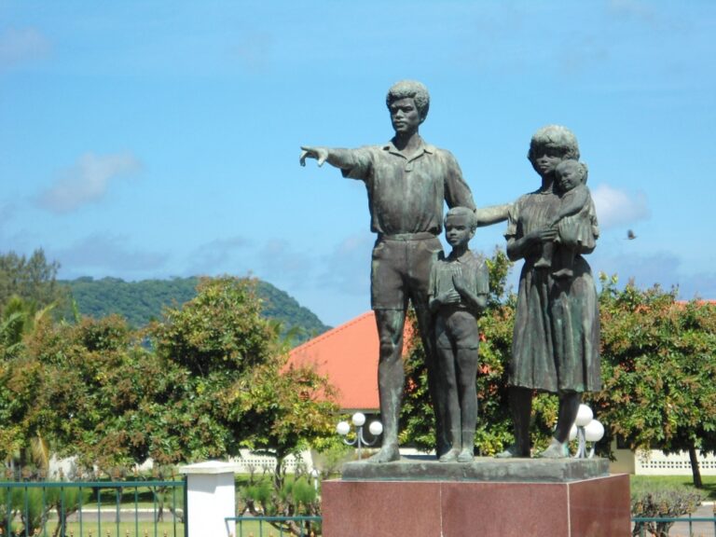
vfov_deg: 14.1
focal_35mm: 105
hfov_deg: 18.7
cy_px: 268
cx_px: 358
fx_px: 2172
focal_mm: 18.8
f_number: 5.9
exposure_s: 1/320
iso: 80
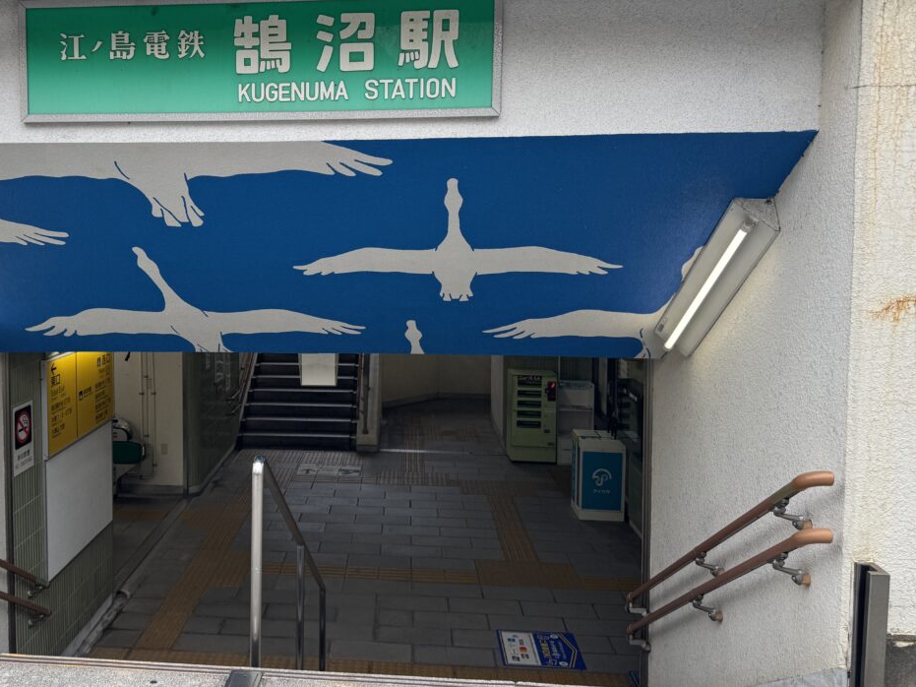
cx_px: 302
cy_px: 291
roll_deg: +1.5
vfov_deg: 42.8
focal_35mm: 33
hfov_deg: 54.2
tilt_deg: -3.3
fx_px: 873
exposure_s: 1/457
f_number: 1.78
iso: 80
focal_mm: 6.76
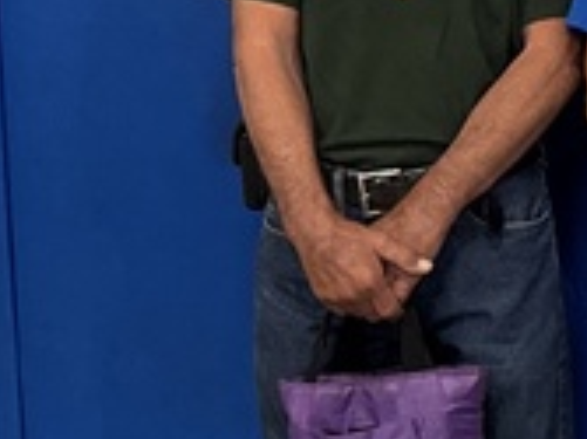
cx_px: 1283
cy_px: 102
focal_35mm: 147
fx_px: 2491
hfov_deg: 11.6
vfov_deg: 10.1
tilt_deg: -7.9
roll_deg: -0.4
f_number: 1.78
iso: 320
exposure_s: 1/60
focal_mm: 6.76
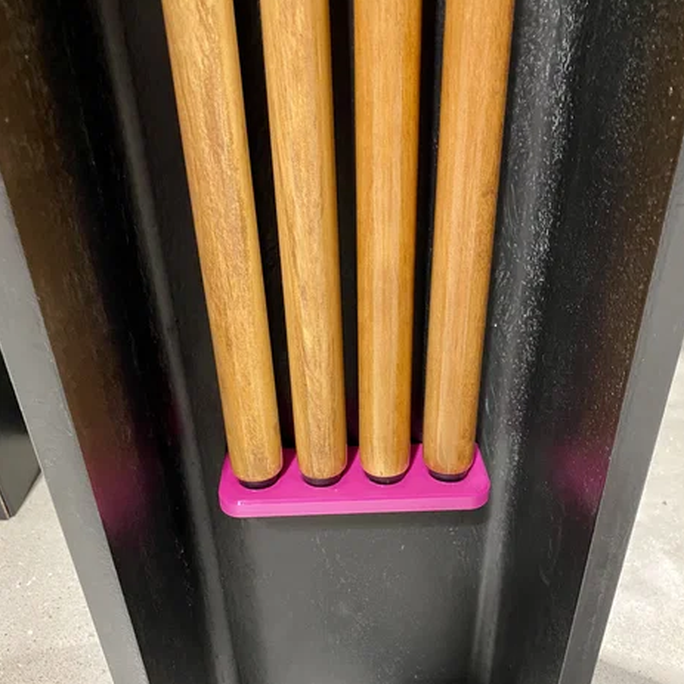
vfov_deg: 52.3
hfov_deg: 52.5
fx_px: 693
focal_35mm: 31
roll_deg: +1.4
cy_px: 400
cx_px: 343
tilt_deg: -33.4
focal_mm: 4.25
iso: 500
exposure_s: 1/40
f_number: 1.8
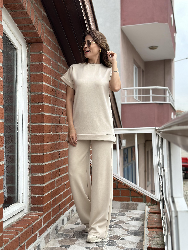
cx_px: 94
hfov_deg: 30.3
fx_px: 348
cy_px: 125
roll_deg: -0.1
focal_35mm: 48
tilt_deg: +0.8
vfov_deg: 39.7
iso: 80
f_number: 1.78
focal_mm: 6.86
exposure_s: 1/830
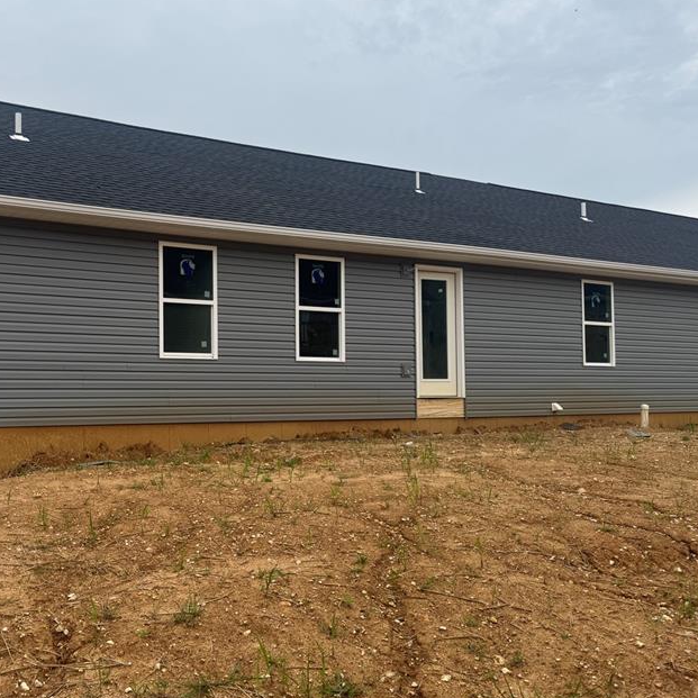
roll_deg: -0.4
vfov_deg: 47.2
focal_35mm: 35
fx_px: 798
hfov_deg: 45.5
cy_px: 370
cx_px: 169
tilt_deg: +1.3
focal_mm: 6.76
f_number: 1.78
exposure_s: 1/3597
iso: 80
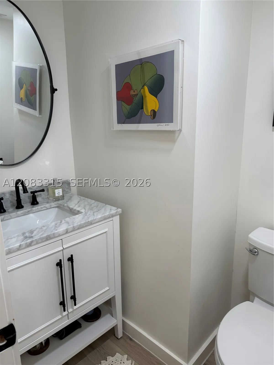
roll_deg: +0.7
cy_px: 182
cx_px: 137
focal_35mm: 24
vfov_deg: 71.6
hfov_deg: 56.8
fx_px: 253
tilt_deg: -12.4
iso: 100
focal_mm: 6.76
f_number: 1.78
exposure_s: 1/120
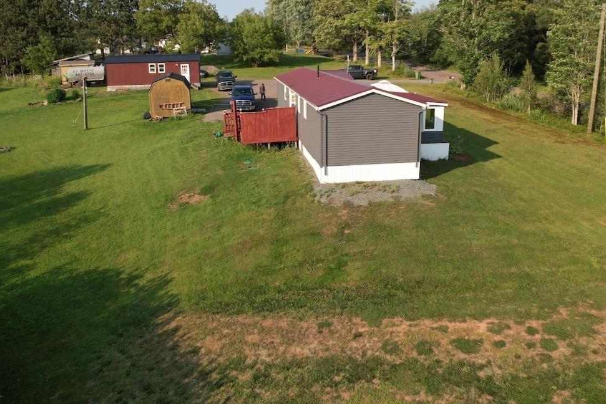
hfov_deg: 63.6
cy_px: 147
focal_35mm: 29
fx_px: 488
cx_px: 318
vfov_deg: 44.5
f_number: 2.8
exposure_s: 1/1250
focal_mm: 8.38
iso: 100
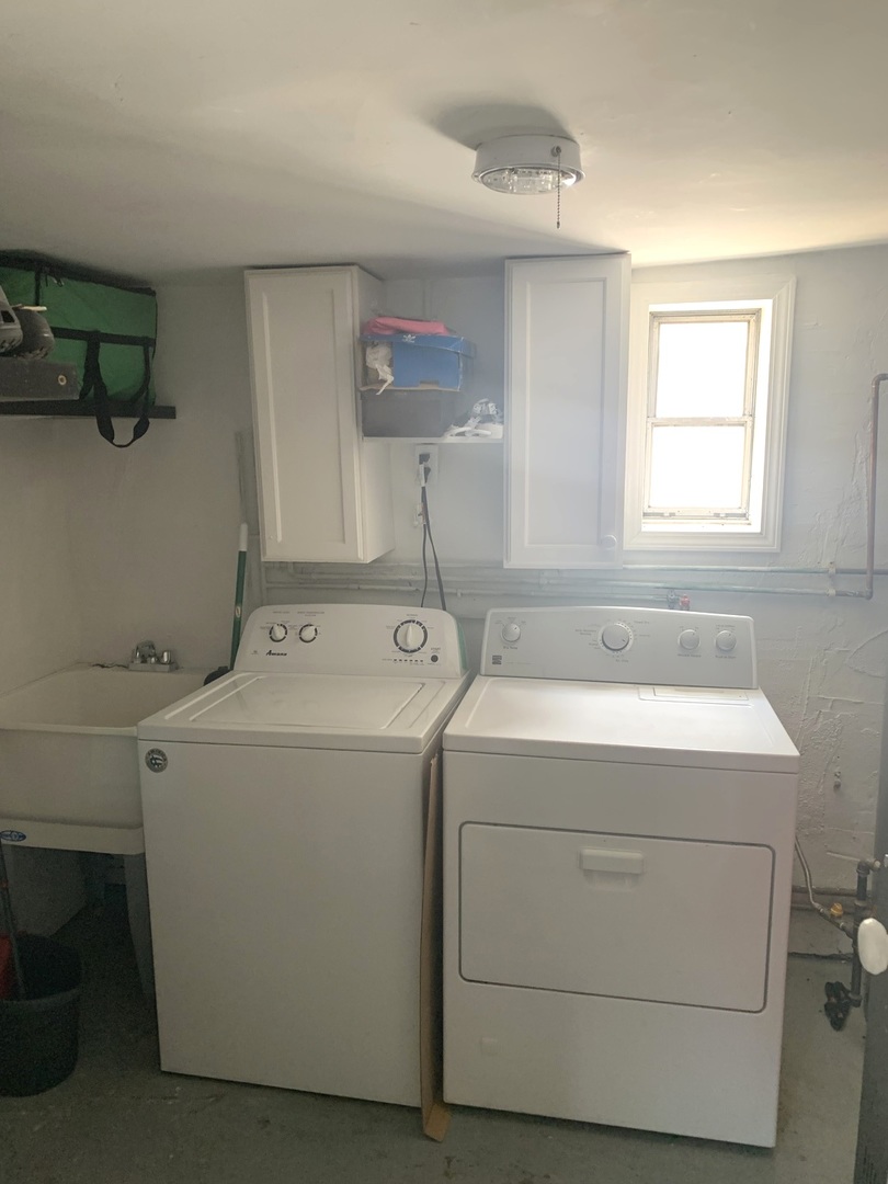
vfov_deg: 67.3
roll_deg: +0.5
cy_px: 592
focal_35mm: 26
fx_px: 889
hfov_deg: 53.1
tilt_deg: -11.8
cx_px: 444
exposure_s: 1/60
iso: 125
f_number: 1.8
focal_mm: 4.25
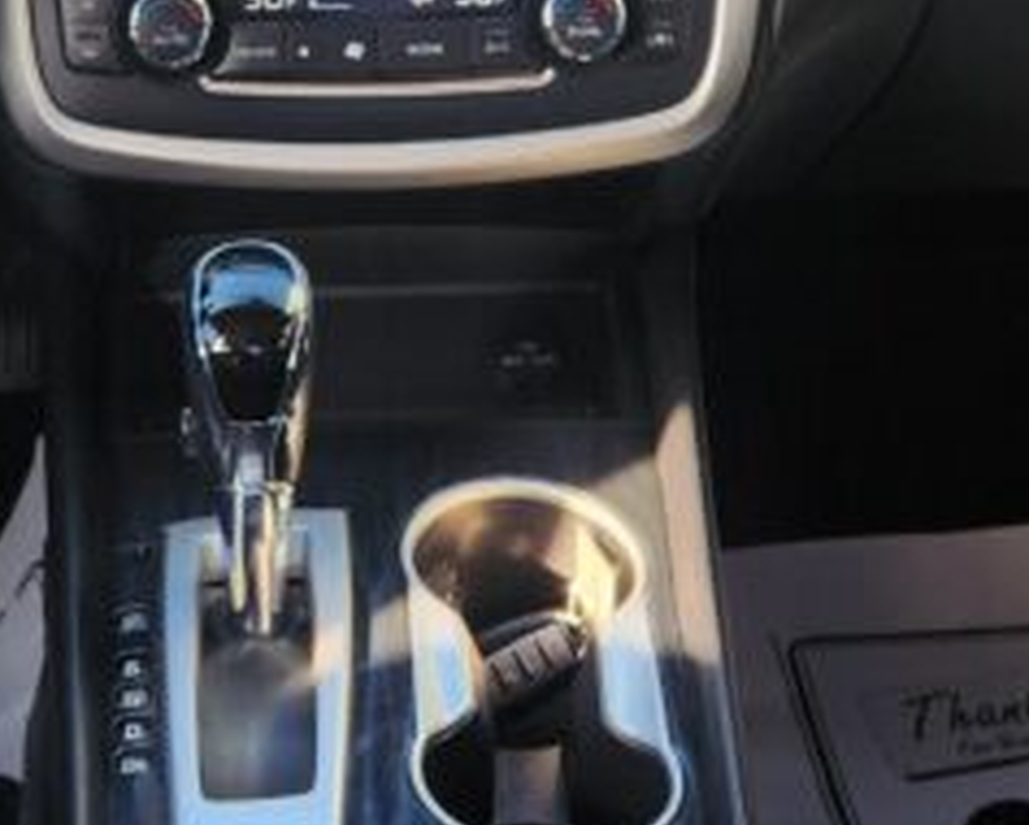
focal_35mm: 97
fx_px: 2957
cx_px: 412
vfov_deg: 15.5
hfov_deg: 19.7
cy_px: -78
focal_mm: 5.4
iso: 40
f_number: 1.8
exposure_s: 1/180
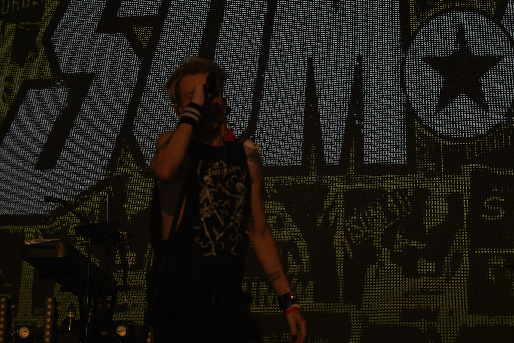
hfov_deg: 19.5
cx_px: 257
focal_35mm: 105
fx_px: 1499
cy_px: 172
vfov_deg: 13.0
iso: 100
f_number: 8
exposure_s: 1/1000
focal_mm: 105
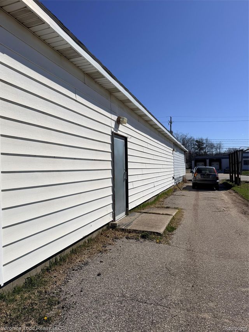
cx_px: 124
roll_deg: +1.5
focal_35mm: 24
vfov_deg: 71.6
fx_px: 230
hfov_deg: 56.8
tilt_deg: +1.0
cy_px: 166
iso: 100
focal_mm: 6.76
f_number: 1.78
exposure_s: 1/17544
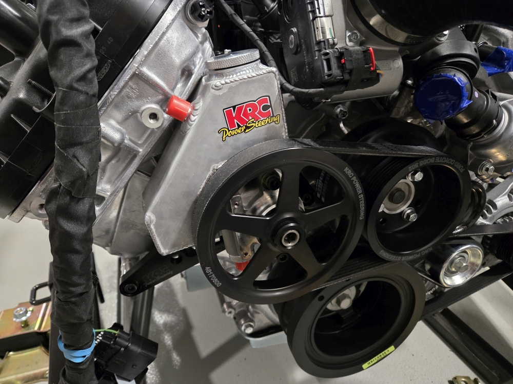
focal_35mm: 23
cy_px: 192
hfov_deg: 73.9
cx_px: 256
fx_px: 341
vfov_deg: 58.9
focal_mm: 5.4
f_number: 1.8
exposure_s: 1/30
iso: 1600
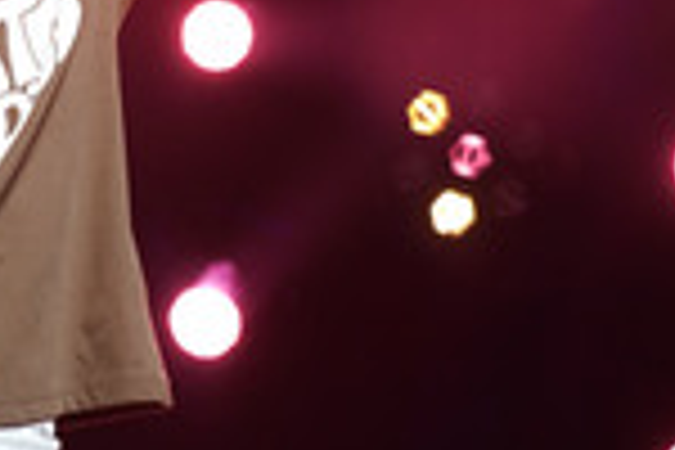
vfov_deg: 7.2
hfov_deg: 10.8
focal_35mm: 189
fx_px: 3543
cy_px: -117
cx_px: 119
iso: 2000
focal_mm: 63
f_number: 7.1
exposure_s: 1/250
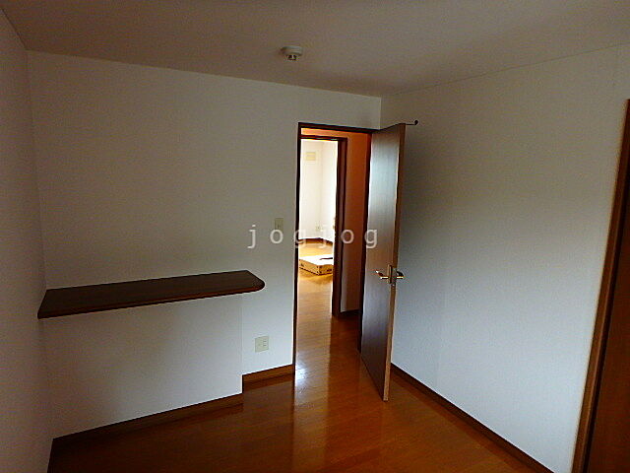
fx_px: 382
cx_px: 315
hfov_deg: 79.0
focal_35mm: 21
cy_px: 236
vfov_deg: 63.4
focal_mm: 3.7
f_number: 3.5
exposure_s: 1/30
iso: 250
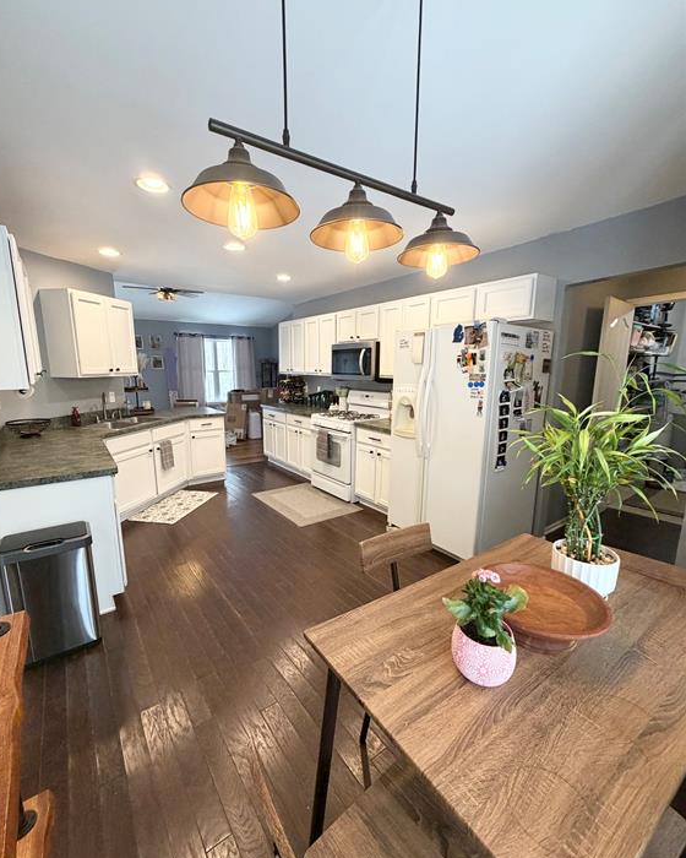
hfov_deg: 84.0
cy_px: 441
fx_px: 381
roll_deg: +0.4
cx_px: 334
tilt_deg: -10.9
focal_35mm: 15
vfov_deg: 96.8
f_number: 2.2
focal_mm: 2.22
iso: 200
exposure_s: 1/60
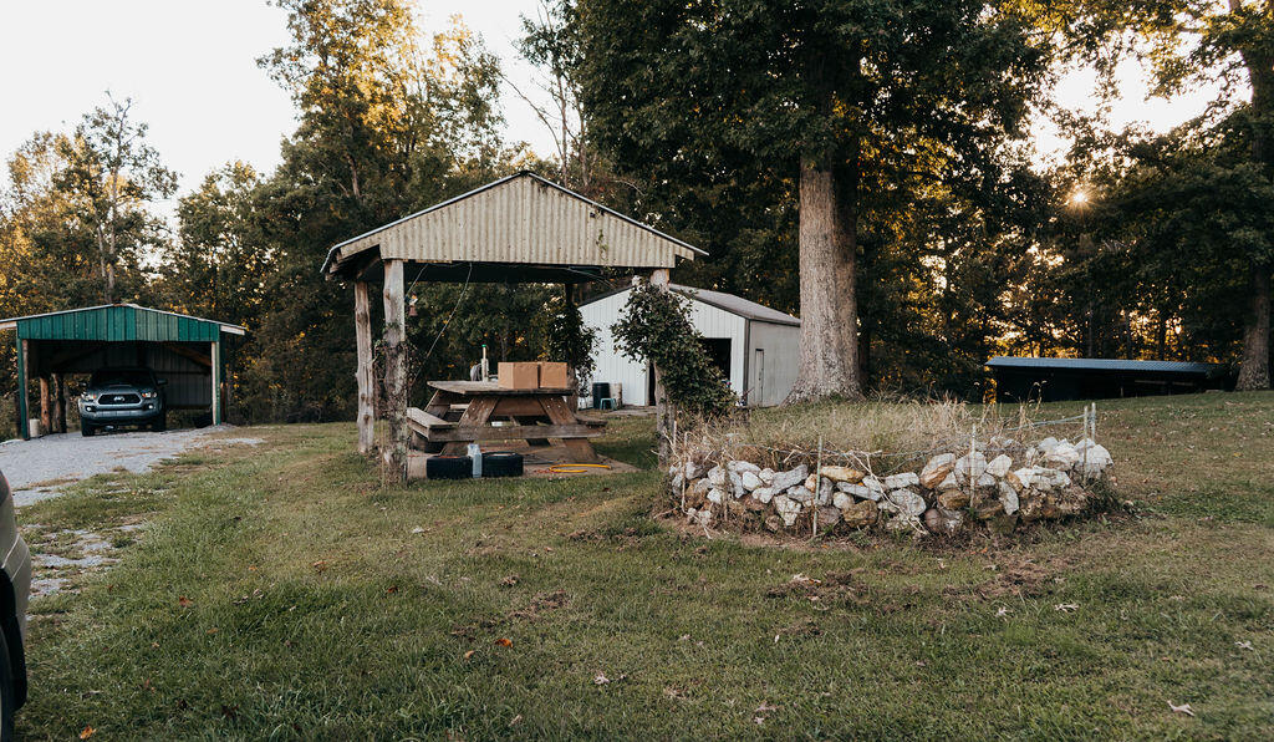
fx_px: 996
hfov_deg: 65.2
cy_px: 427
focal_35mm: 29
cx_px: 634
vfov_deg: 40.7
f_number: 4
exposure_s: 1/160
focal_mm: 28
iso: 320
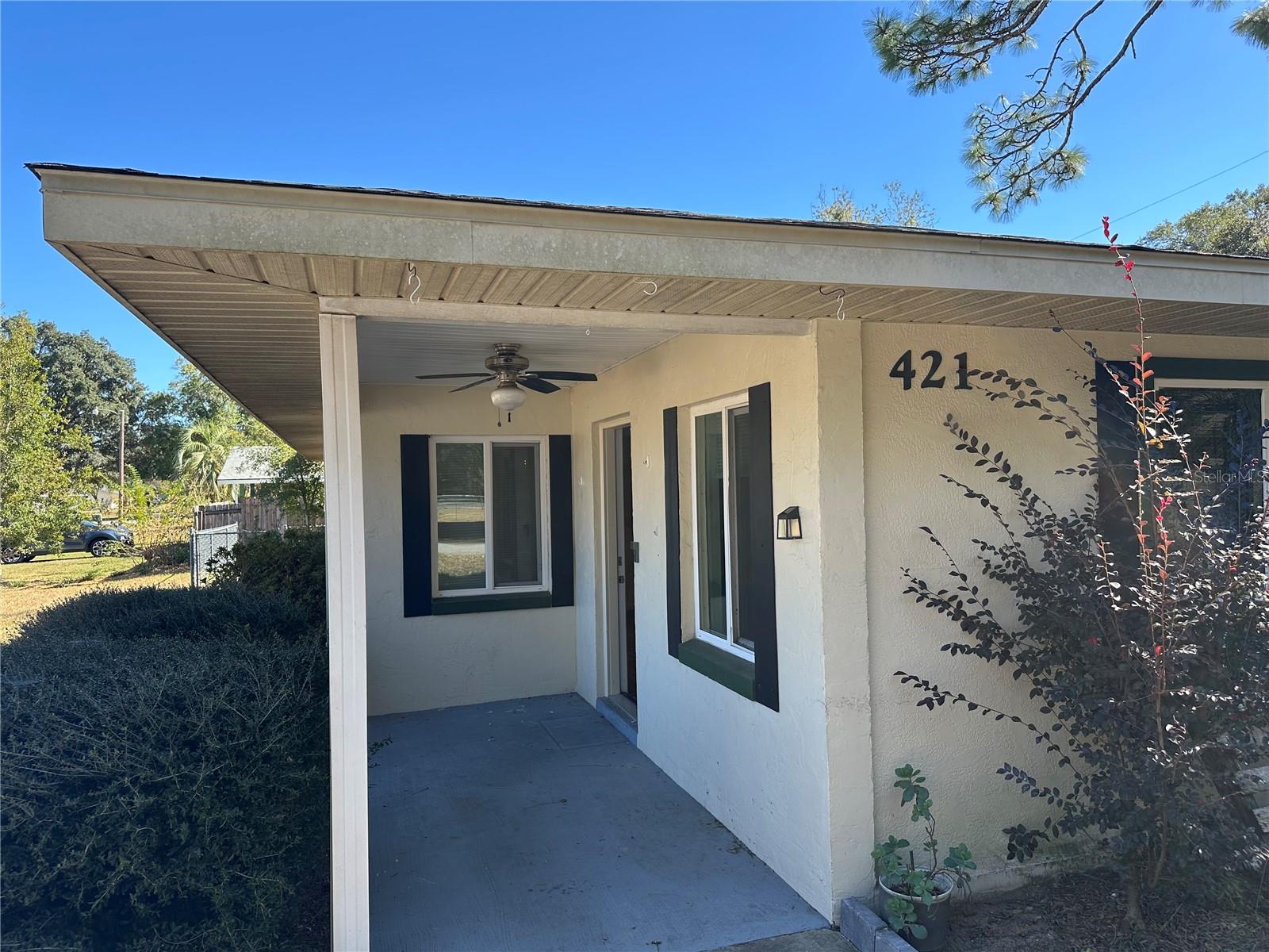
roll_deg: +1.0
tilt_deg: +1.9
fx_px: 880
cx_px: 634
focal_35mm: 24
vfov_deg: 56.8
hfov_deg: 71.6
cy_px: 476
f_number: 1.78
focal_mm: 6.86
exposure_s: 1/999
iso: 80
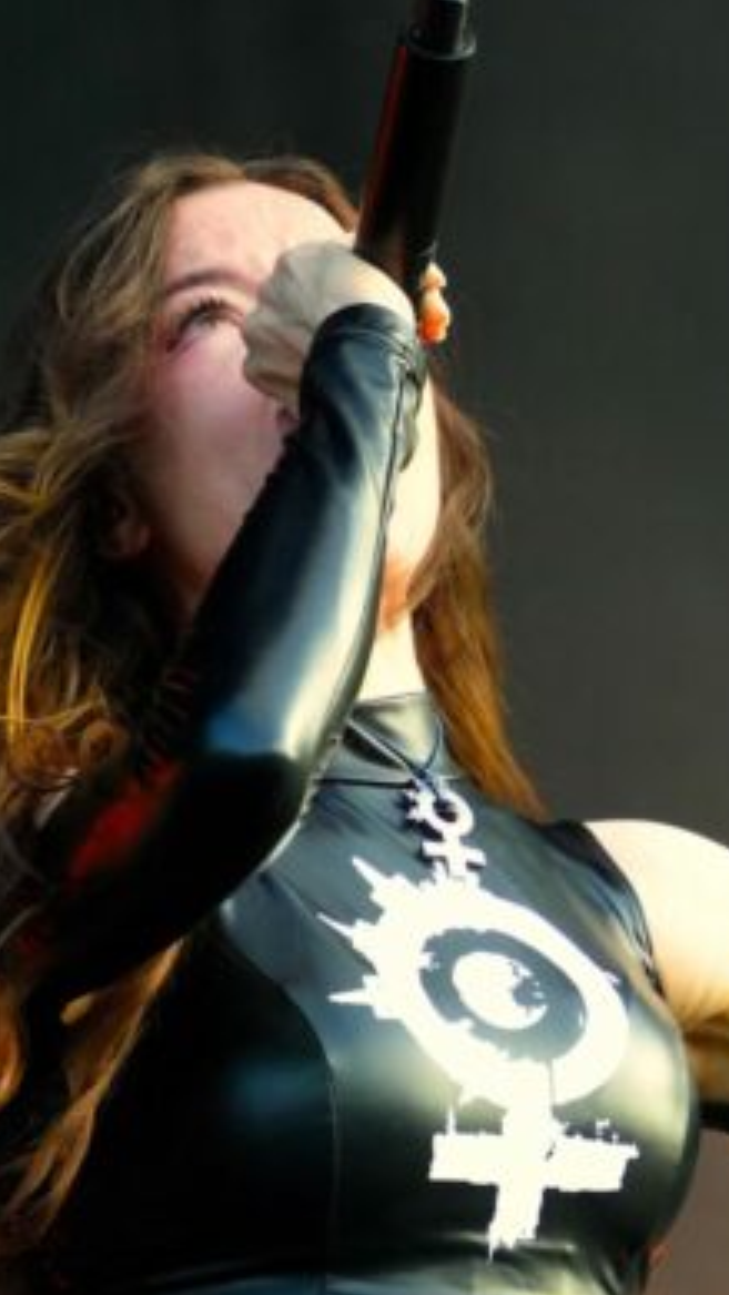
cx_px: 1098
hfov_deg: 2.3
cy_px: 846
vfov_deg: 4.1
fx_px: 18237
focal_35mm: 531
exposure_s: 1/320
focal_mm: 171
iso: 1250
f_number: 6.3
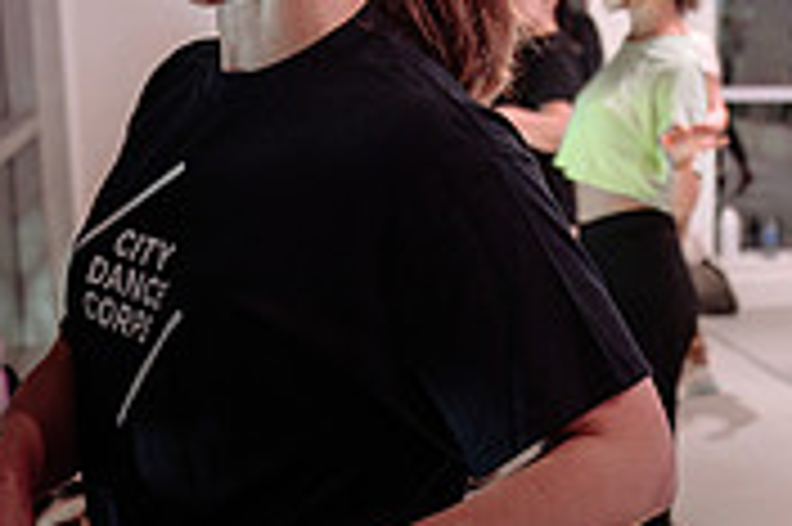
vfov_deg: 14.9
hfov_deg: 21.7
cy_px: 418
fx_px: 2000
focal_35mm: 91
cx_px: 771
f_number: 2.8
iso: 1600
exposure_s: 1/80
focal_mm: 25
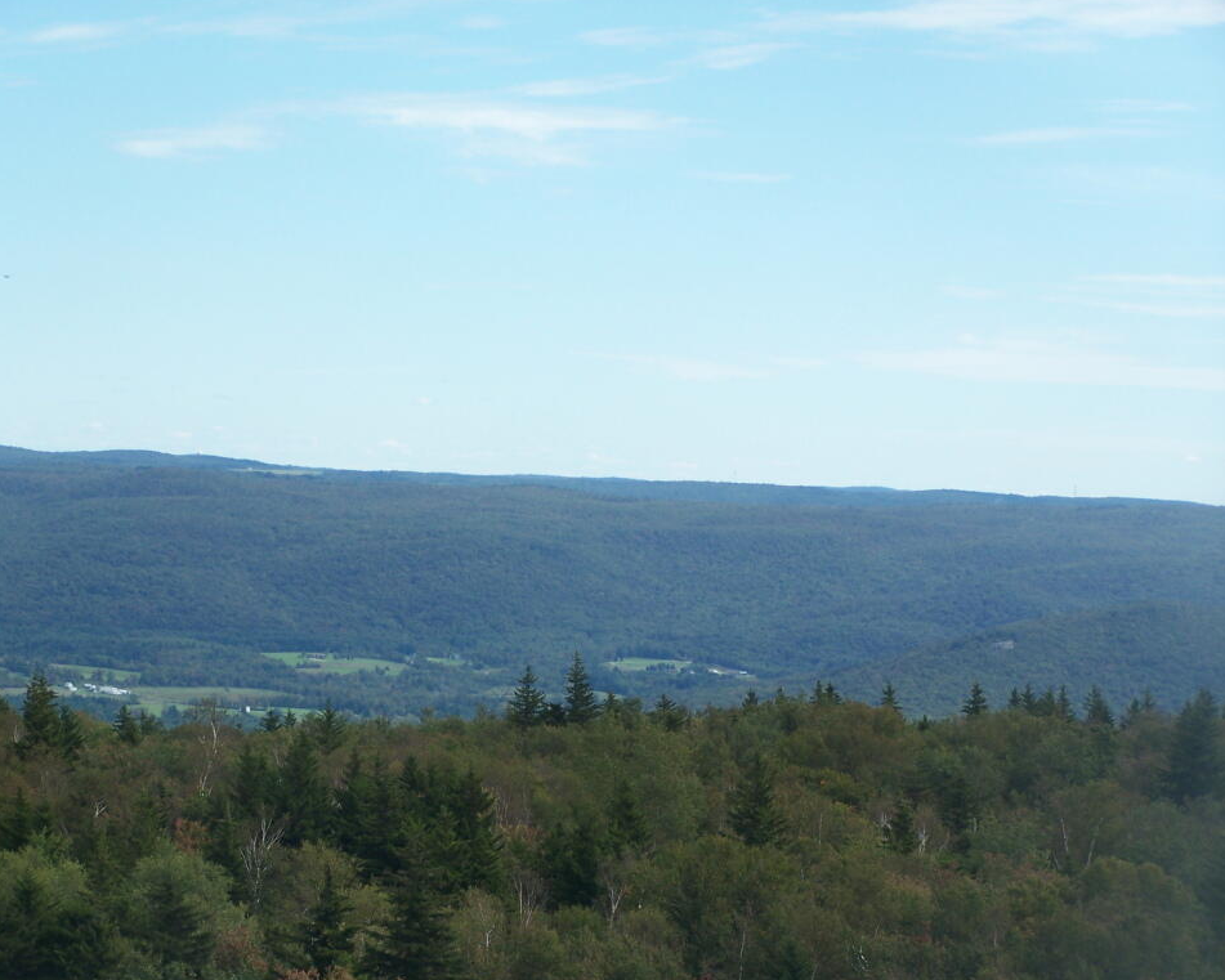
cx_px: 614
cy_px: 488
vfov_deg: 12.5
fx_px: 4460
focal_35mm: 123
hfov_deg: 15.6
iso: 80
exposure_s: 1/800
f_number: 3.2
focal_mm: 19.4
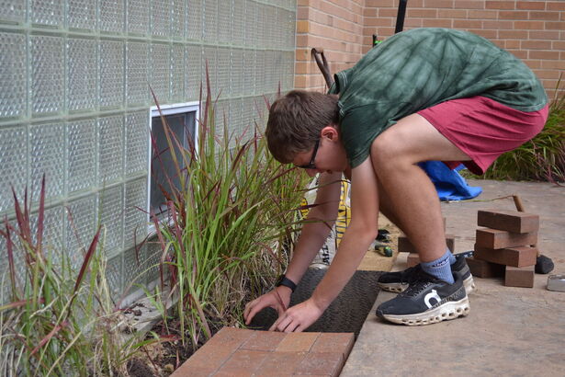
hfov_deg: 33.4
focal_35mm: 60
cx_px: 282
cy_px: 188
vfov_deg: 22.6
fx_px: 942
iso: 400
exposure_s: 1/1000
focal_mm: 40
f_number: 5.3
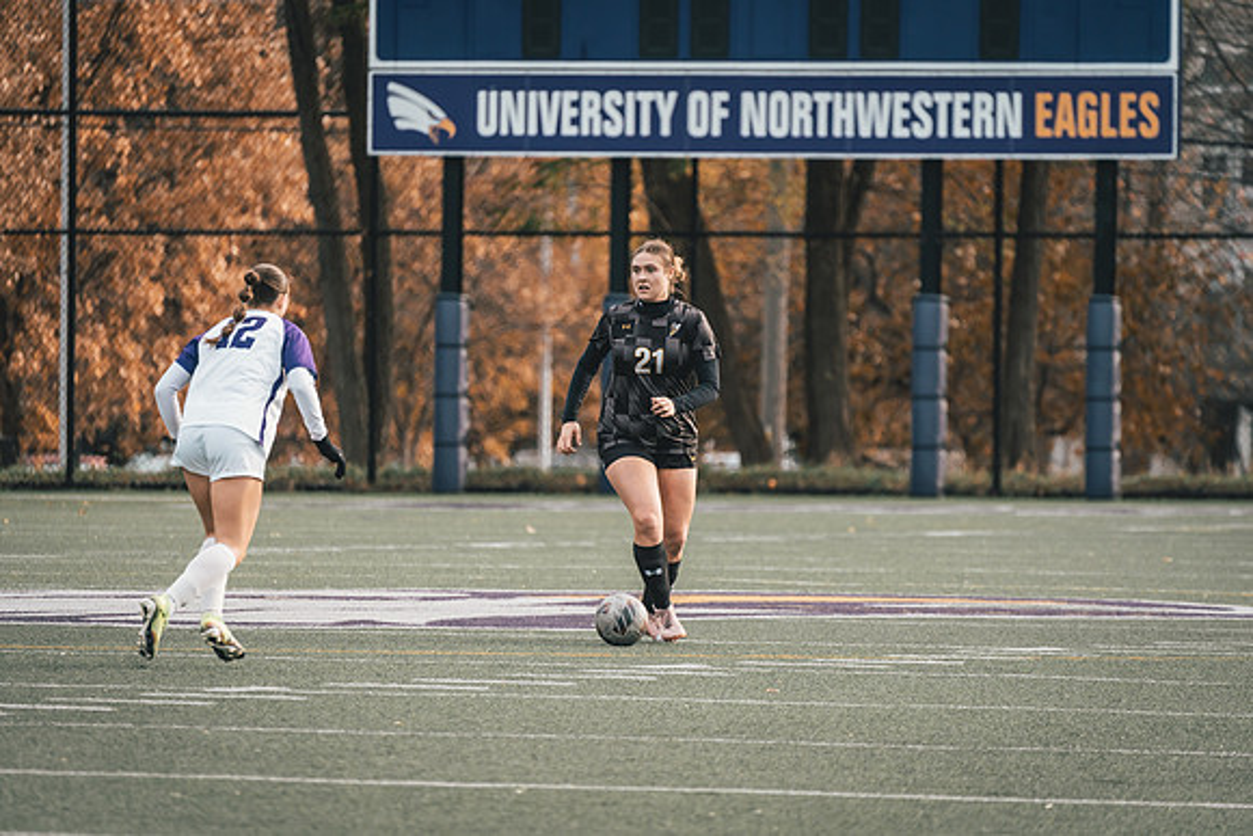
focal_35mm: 401
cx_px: 626
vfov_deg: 3.4
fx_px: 13961
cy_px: 418
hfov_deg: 5.1
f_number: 6.3
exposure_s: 1/800
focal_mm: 400
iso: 800
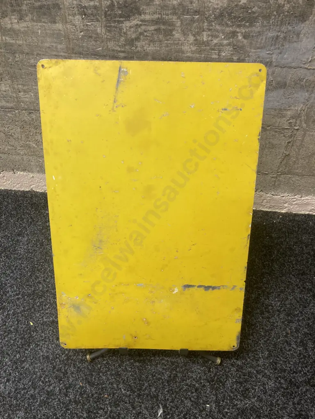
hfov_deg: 49.7
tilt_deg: -46.2
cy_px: 210
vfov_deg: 63.4
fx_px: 340
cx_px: 158
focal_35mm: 28
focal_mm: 3.99
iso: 125
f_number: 1.8
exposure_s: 1/50
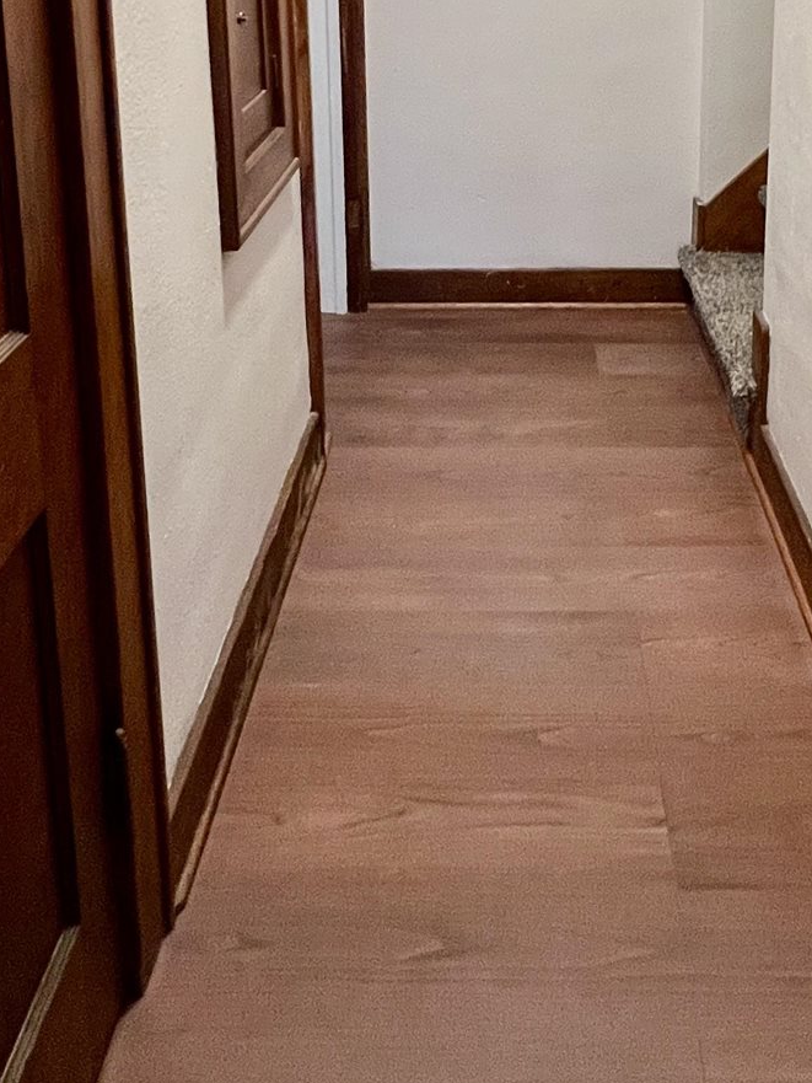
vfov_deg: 47.5
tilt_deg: -10.2
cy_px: 76
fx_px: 1063
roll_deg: -0.7
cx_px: 499
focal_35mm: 34
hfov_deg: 41.5
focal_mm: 1.57
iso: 400
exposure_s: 1/60
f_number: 1.8
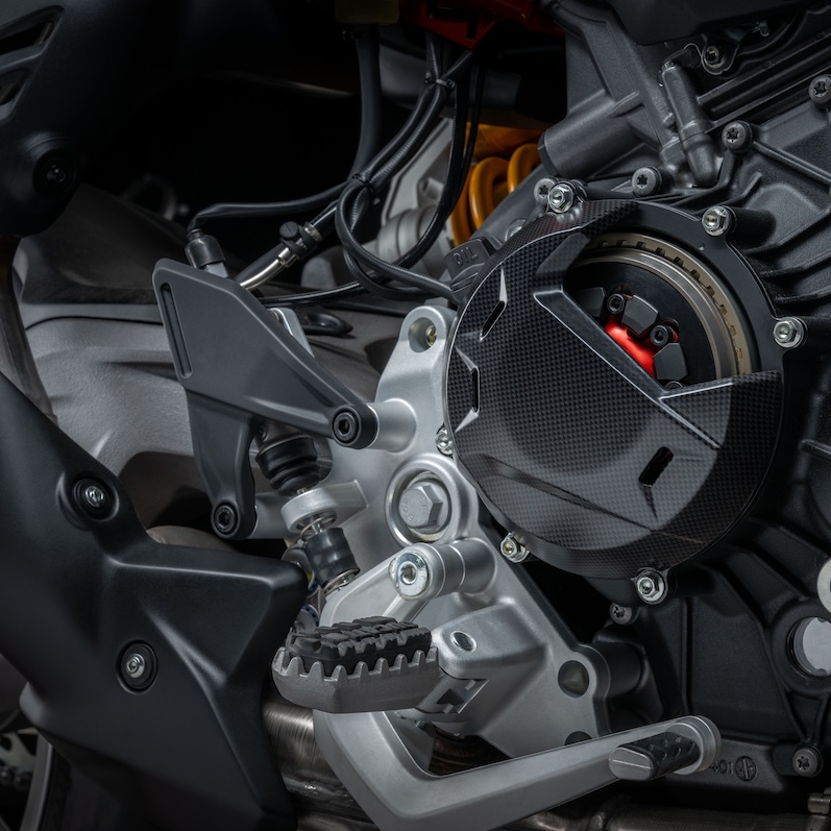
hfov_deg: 26.6
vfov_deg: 26.9
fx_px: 1738
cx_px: 592
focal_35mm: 64
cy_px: 415
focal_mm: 50
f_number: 13
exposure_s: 1/160
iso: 160
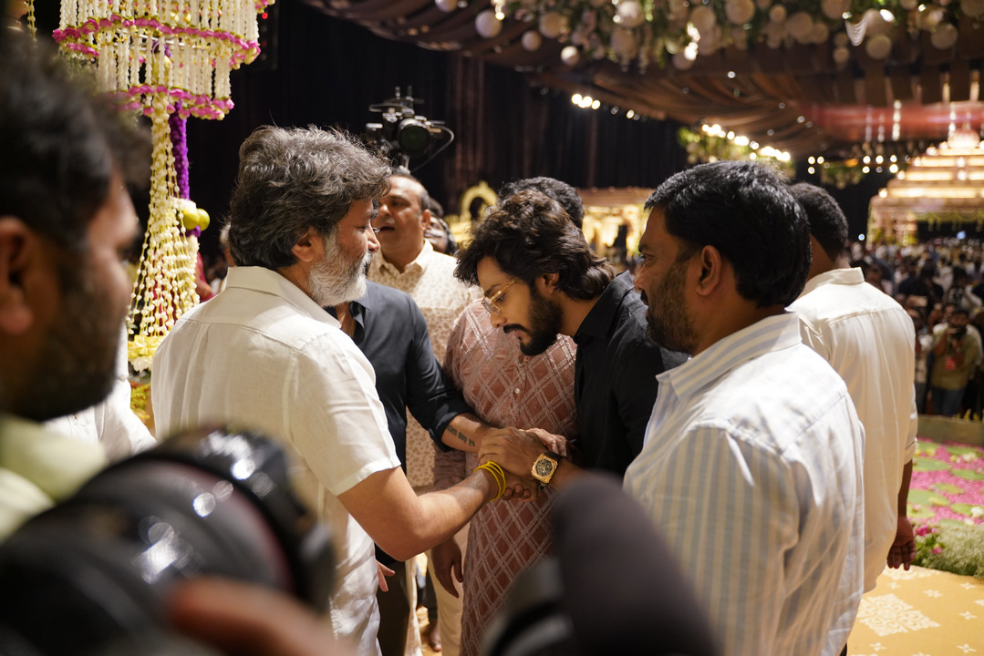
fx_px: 793
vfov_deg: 45.0
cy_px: 328
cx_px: 492
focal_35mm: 29
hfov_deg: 63.6
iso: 2000
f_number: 2.8
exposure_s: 1/250
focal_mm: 29
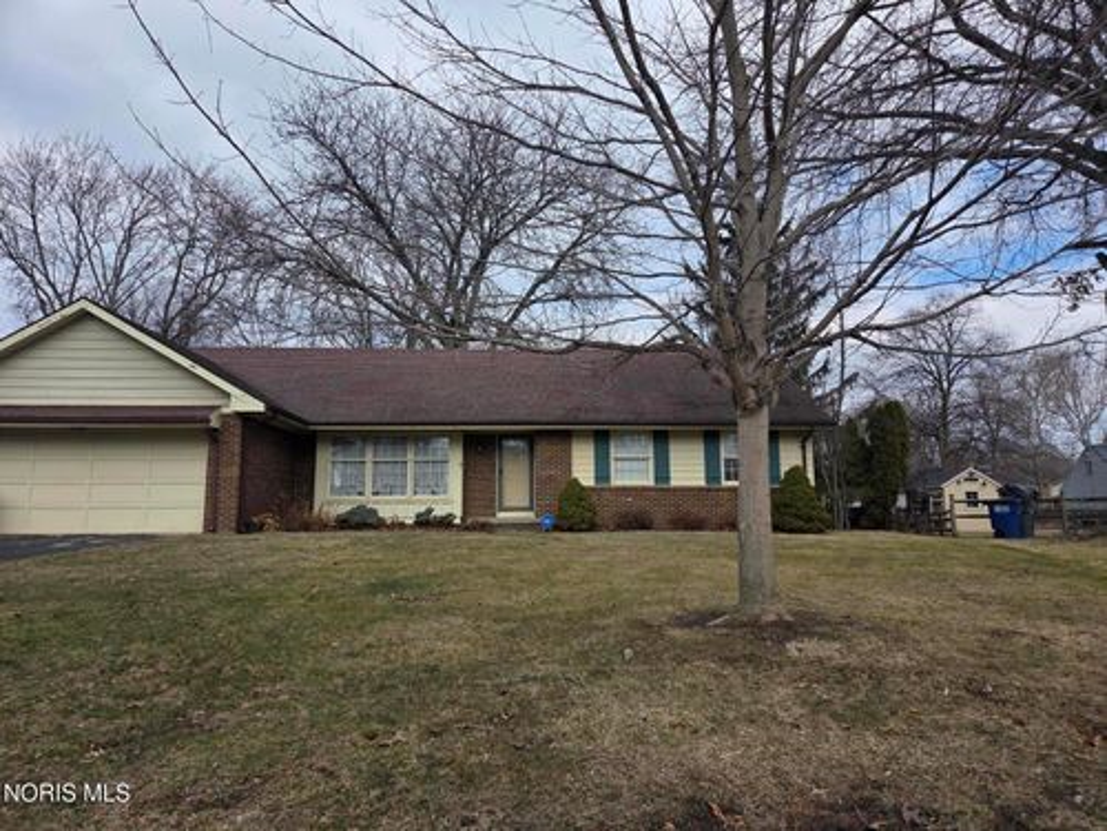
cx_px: 554
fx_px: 736
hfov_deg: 73.9
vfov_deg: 58.9
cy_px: 416
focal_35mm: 23
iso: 80
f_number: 1.8
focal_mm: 5.4
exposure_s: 1/3589
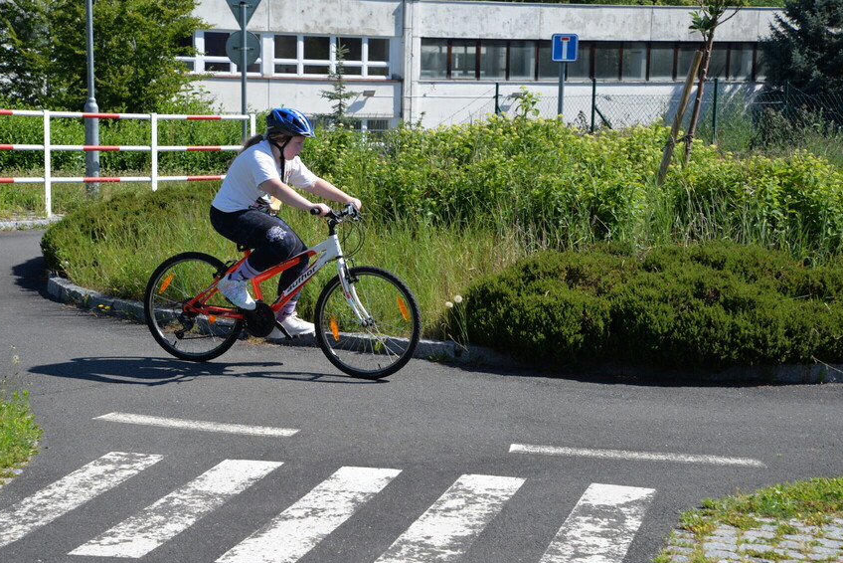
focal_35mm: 77
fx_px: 1804
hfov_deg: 26.3
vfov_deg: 17.7
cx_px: 375
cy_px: 303
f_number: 10
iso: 400
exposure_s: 1/400
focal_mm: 68
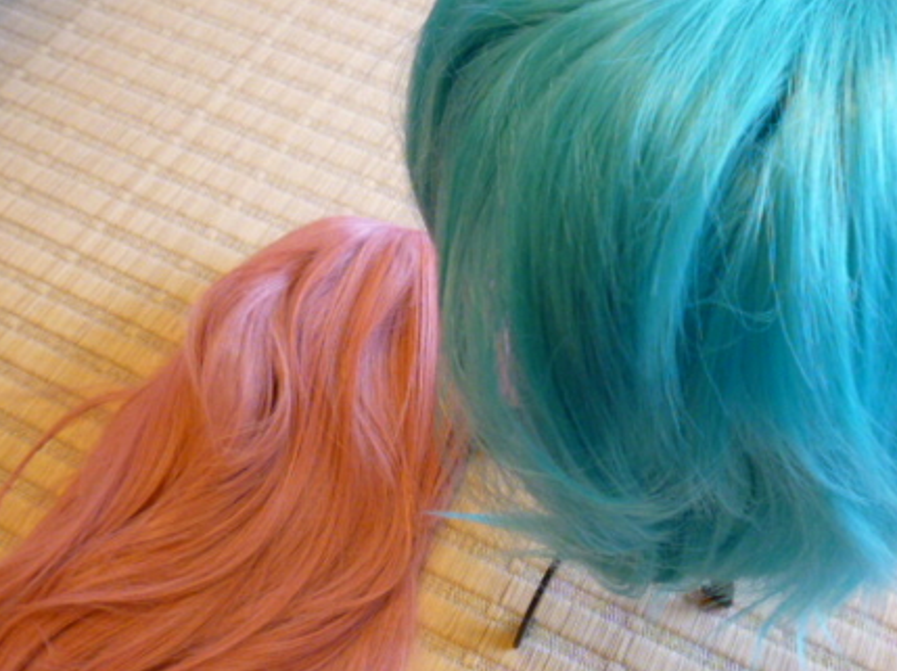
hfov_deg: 52.4
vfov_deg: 40.6
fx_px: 906
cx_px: 519
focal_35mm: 35
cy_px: 374
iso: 400
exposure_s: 1/25
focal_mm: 4.3
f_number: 2.8
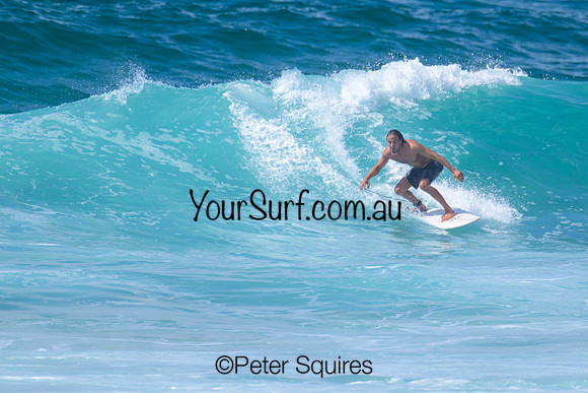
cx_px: 368
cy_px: 153
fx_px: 17875
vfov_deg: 1.3
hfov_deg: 1.9
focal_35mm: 1094
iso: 640
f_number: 11
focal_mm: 800
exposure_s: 1/2000
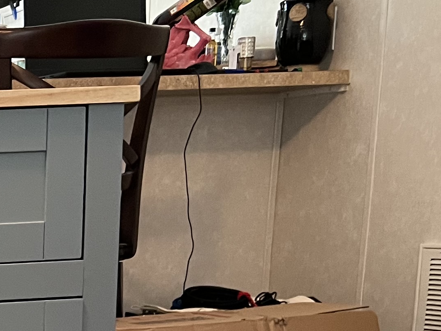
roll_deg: +2.6
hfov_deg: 17.4
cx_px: -292
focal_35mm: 97
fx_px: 1236
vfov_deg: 14.2
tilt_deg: -13.5
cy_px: 500
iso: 320
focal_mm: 5.7
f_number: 1.5
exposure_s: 1/60
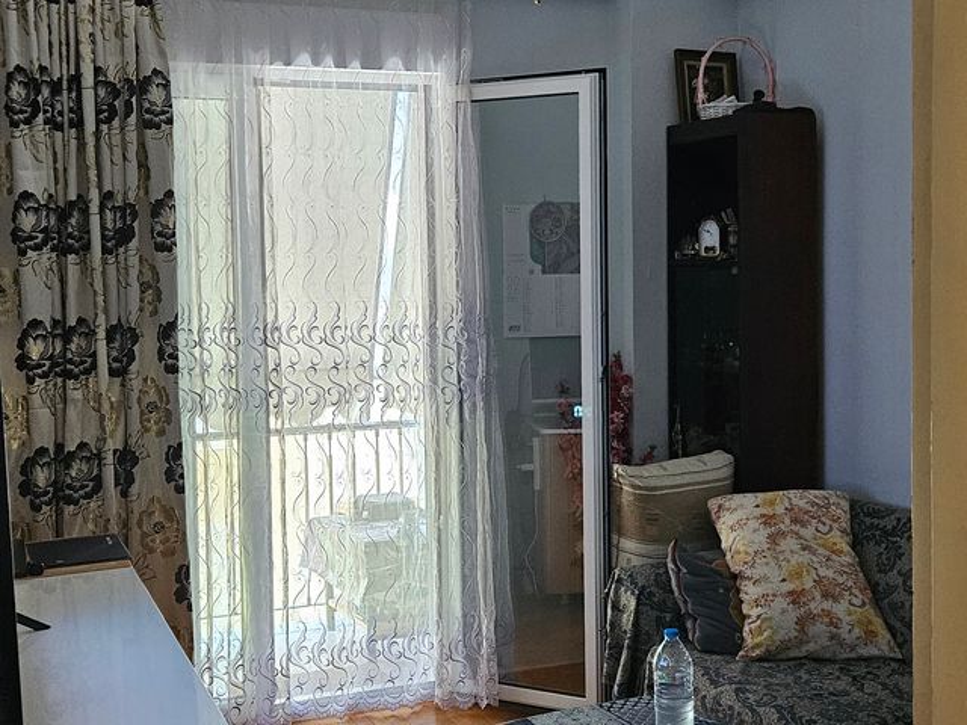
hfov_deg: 73.9
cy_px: 362
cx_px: 484
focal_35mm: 23
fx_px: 643
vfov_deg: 58.9
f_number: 1.8
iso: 800
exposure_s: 1/100
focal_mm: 5.4
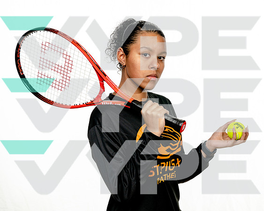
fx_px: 679
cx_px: 158
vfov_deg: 17.7
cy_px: 99
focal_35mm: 87
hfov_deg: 22.0
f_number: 8
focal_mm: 70
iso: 160
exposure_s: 1/250
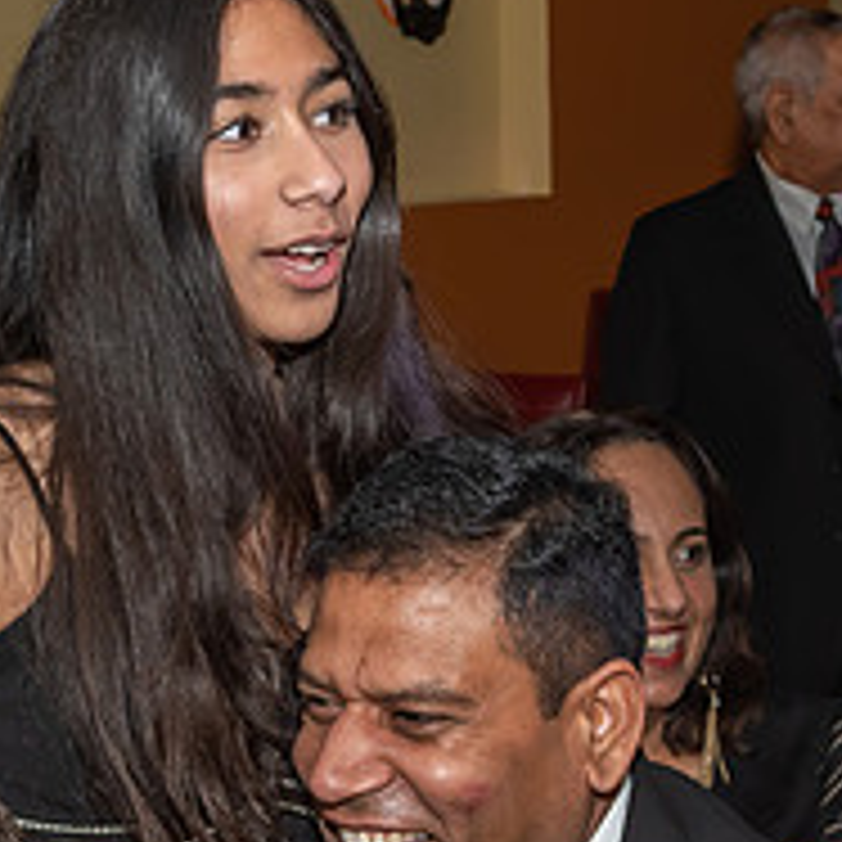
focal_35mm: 164
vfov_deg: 10.6
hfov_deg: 10.7
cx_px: 371
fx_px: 4513
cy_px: 614
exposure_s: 1/250
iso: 500
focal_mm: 30
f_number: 6.3
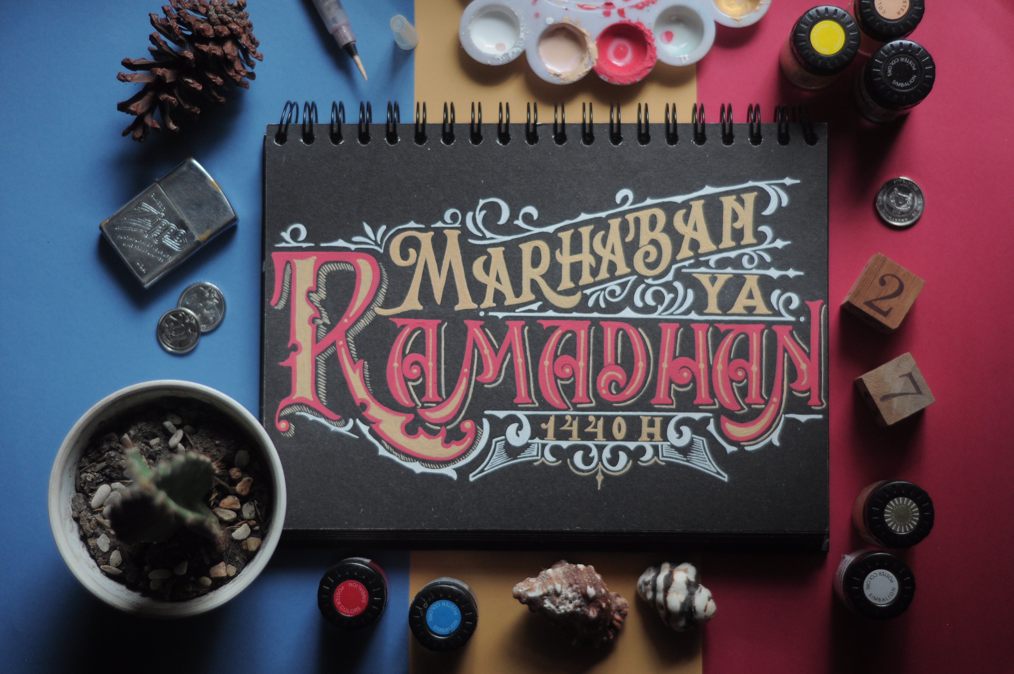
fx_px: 2110
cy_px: 337
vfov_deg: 18.1
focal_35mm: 75
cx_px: 507
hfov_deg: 27.0
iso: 500
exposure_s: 1/60
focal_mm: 50
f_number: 2
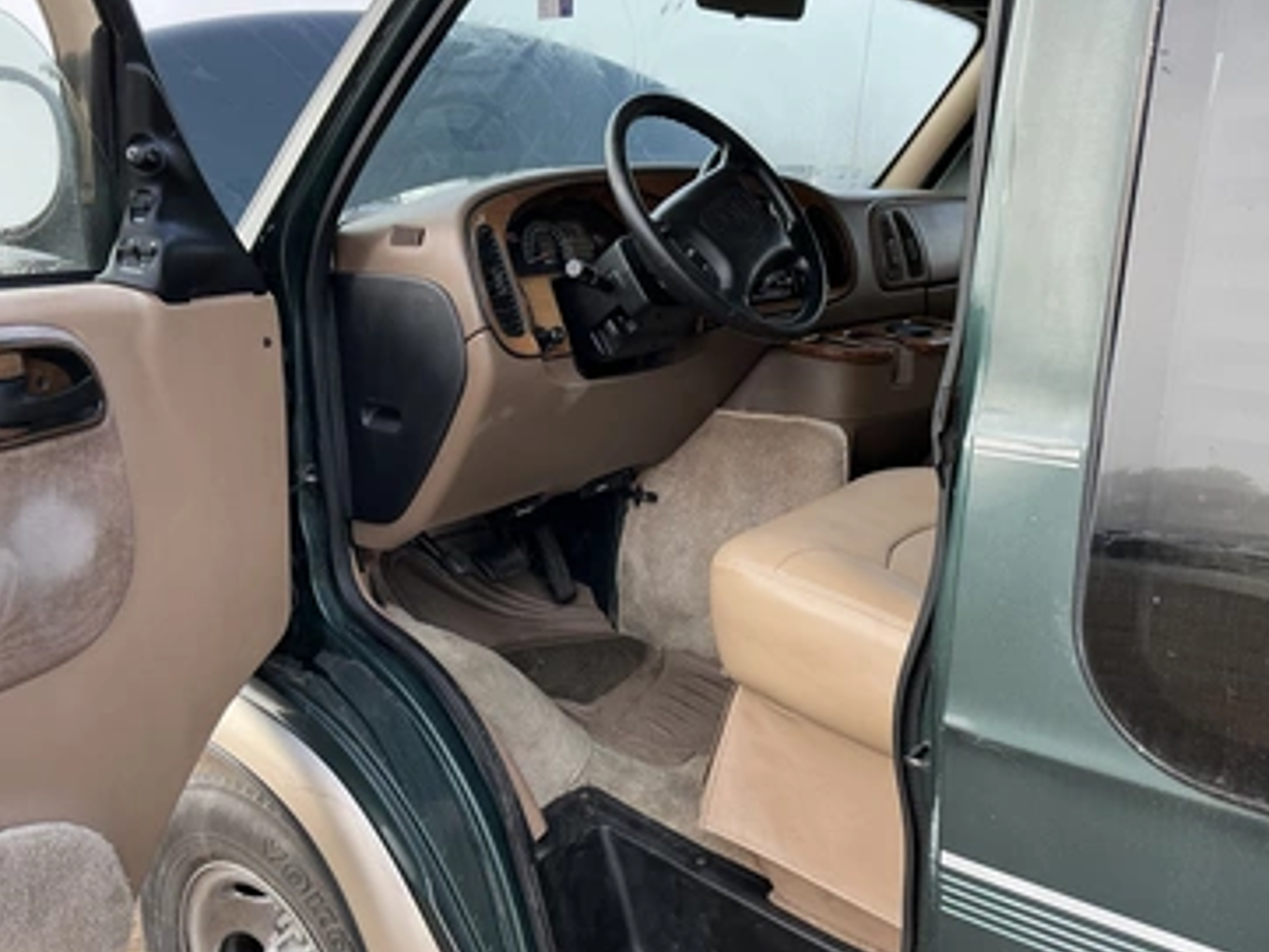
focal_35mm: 31
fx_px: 1137
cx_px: 619
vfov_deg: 45.4
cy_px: 443
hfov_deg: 58.3
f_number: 1.8
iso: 25
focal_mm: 3
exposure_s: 1/175
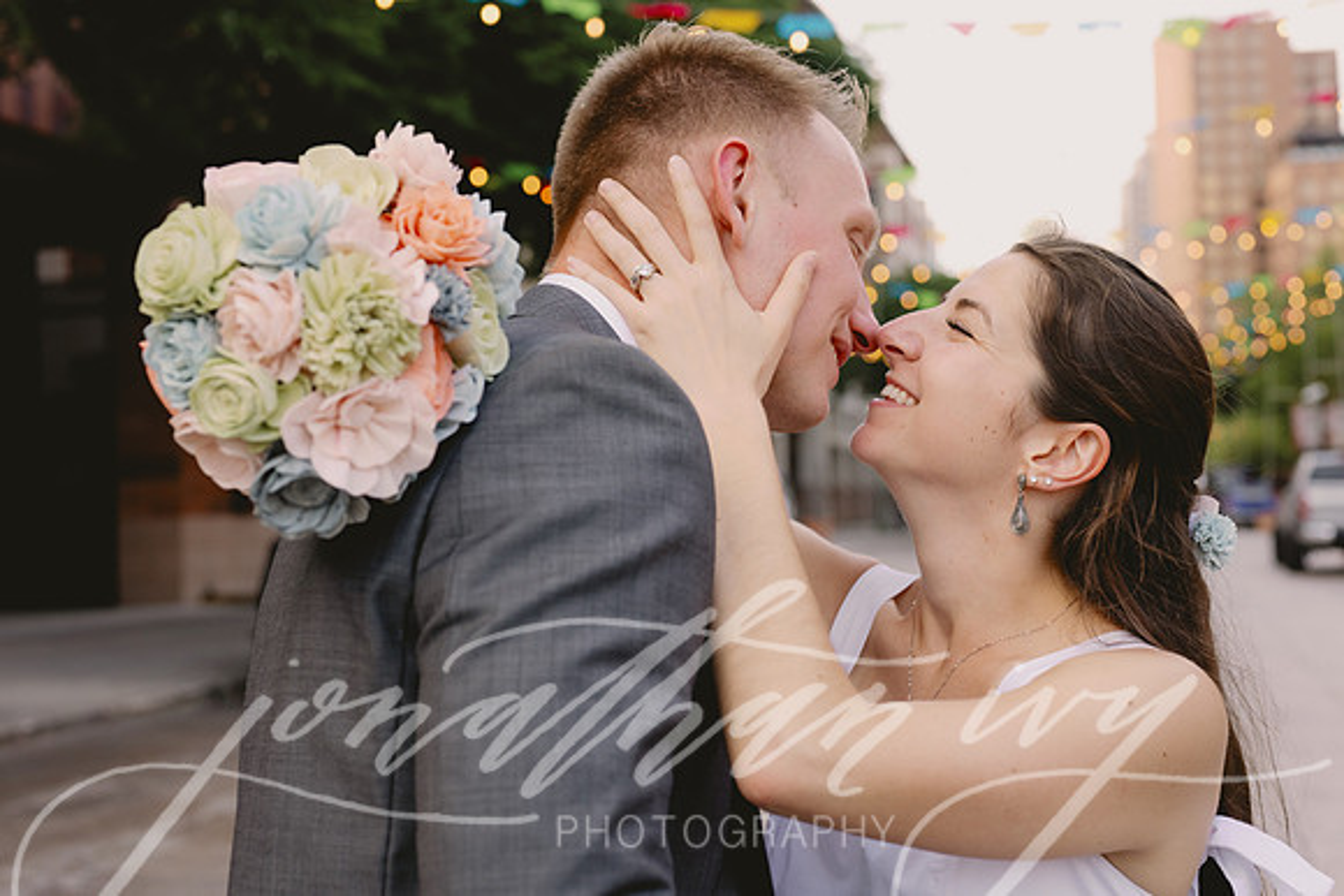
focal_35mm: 50
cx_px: 672
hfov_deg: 39.6
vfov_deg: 27.0
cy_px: 448
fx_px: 1867
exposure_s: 1/800
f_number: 4.5
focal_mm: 50
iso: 640
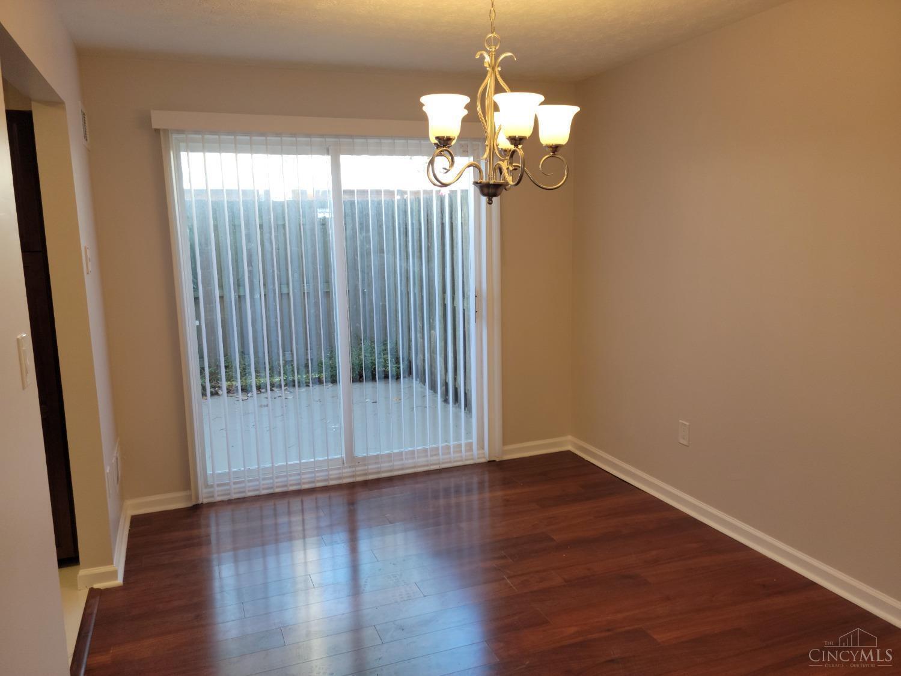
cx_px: 450
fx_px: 729
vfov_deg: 49.8
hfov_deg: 63.4
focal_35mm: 28
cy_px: 338
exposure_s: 1/30
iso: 25
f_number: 2
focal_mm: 5.9
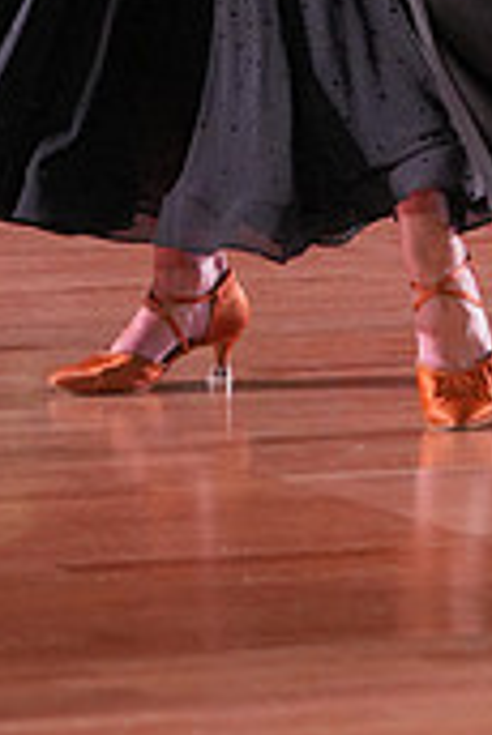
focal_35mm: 398
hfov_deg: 3.5
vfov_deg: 5.1
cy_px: -333
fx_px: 8142
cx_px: 507
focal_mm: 118
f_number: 4
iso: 3200
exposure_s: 1/500
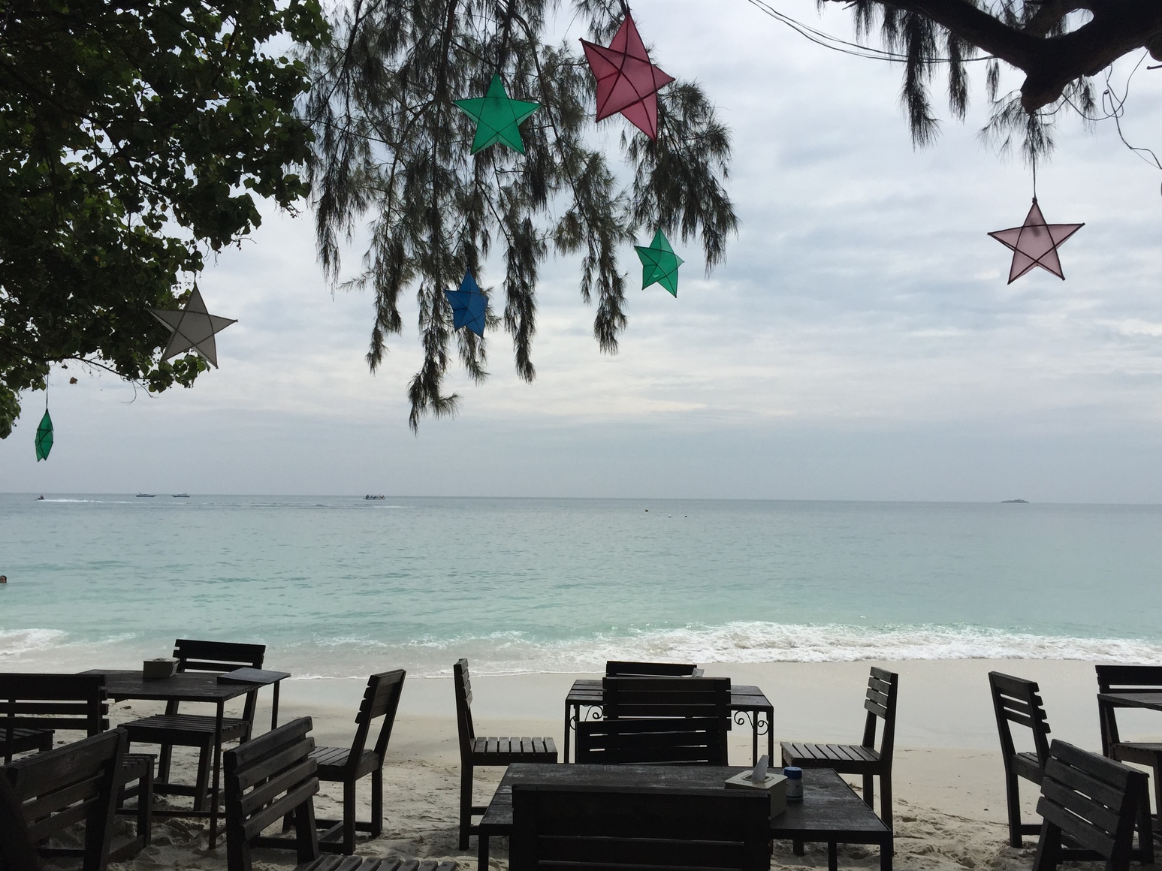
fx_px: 1007
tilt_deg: +4.1
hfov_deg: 60.0
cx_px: 594
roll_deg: -1.0
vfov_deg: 46.8
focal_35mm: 30
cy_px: 436
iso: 32
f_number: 2.2
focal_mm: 4.15
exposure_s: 1/4950
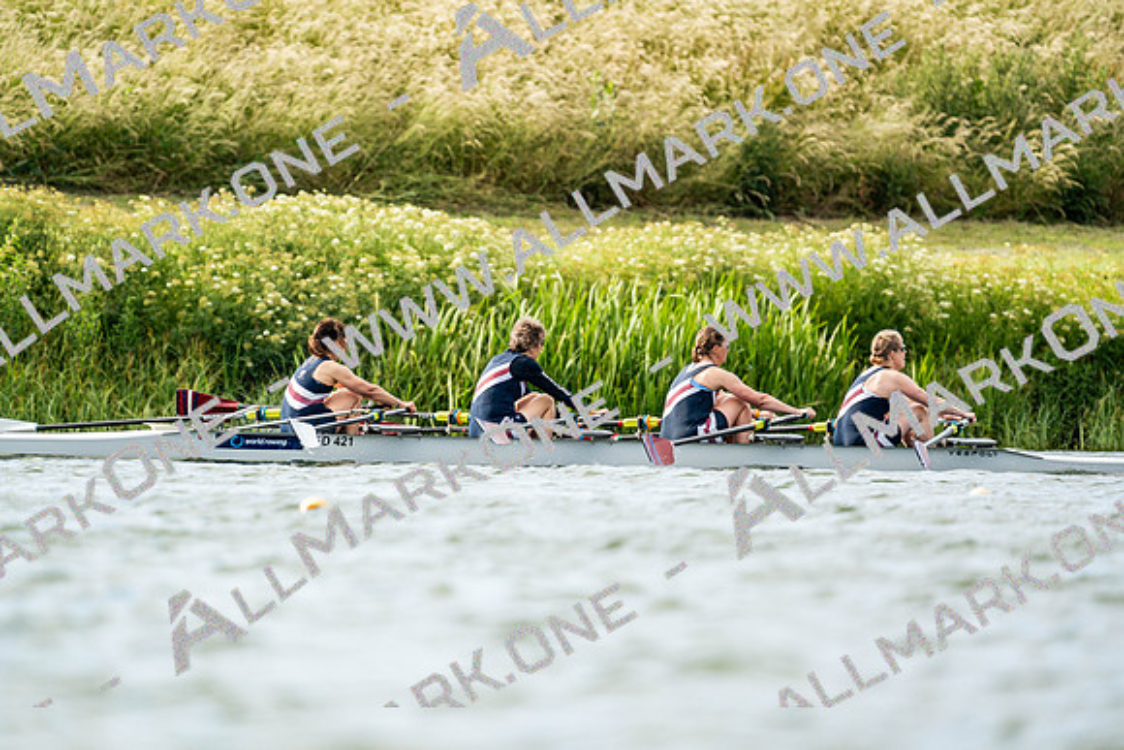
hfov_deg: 3.4
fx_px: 18737
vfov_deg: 2.3
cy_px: 375
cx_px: 562
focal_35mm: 600
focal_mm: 600
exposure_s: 1/2000
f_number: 6.3
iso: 500
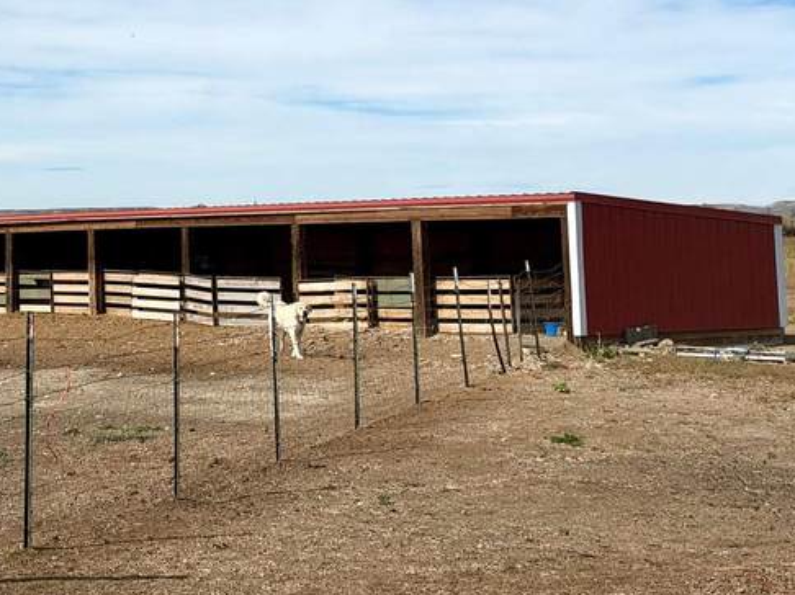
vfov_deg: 16.7
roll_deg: +1.3
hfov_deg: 21.9
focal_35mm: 87
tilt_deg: +6.4
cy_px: 51
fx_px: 1997
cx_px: 41
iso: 64
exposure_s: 1/6536
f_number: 1.8
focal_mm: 6.93
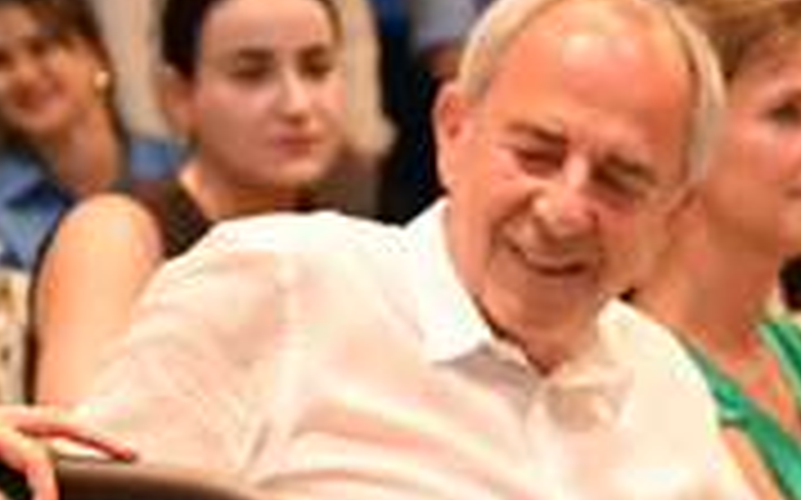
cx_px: 1107
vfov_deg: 8.0
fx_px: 3534
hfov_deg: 12.4
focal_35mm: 162
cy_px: 712
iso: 4000
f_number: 2.8
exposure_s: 1/200
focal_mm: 41
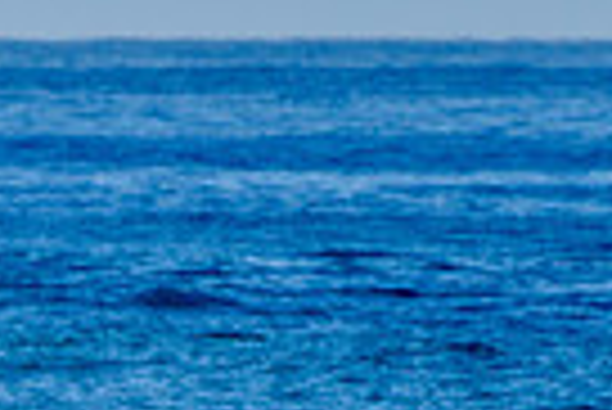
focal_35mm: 2615
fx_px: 44502
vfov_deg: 0.5
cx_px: -42
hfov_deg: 0.8
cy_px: 667
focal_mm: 500
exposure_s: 1/2000
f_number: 5.6
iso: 220
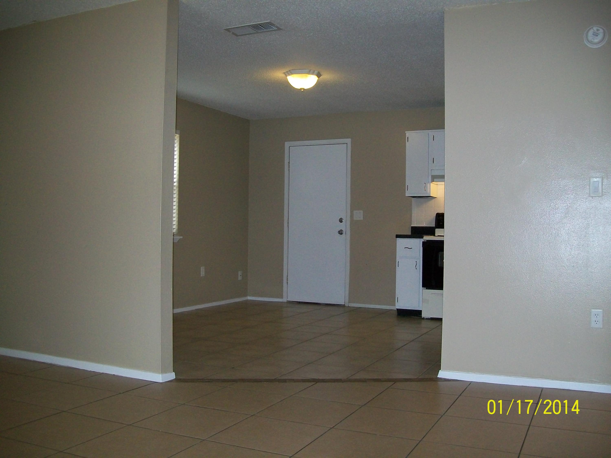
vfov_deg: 41.8
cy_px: 229
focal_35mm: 34
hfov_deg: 54.0
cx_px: 306
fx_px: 600
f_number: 2.7
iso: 160
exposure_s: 1/60
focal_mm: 6.1
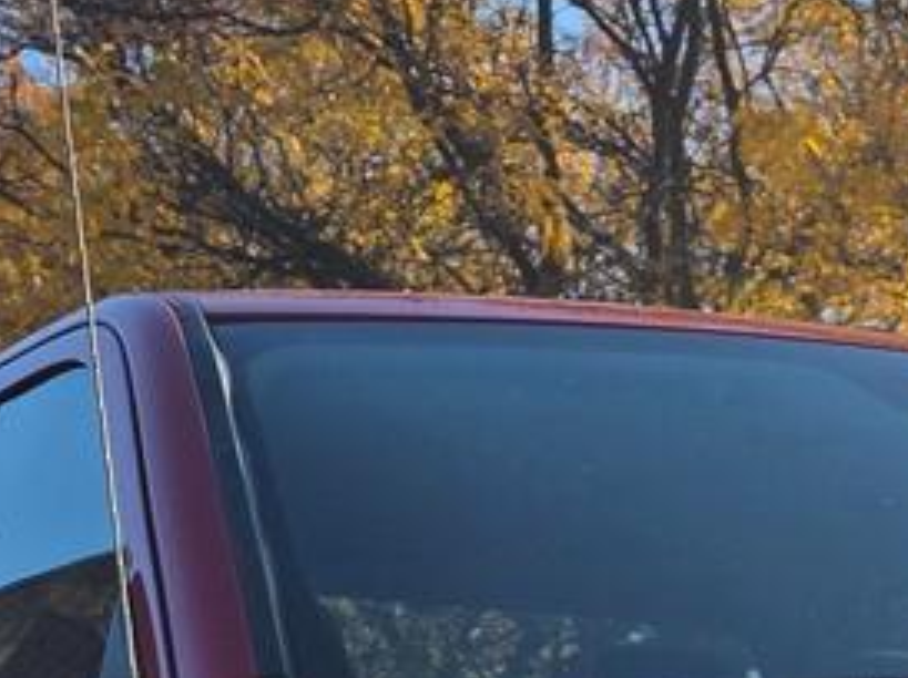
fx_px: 2829
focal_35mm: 108
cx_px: 1274
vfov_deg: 11.5
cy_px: 1575
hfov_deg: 16.9
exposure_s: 1/7333
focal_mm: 6.3
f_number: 1.7
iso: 80
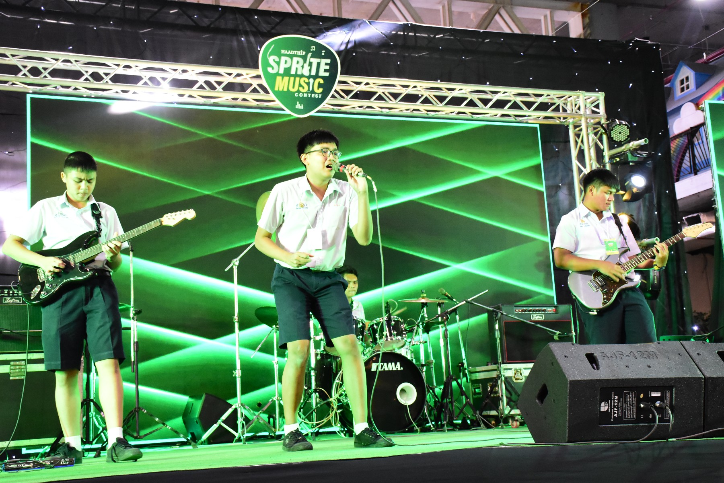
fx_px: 966
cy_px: 242
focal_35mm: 48
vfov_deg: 28.1
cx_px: 362
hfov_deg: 41.1
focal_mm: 32
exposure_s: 1/80
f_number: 5.6
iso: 4000
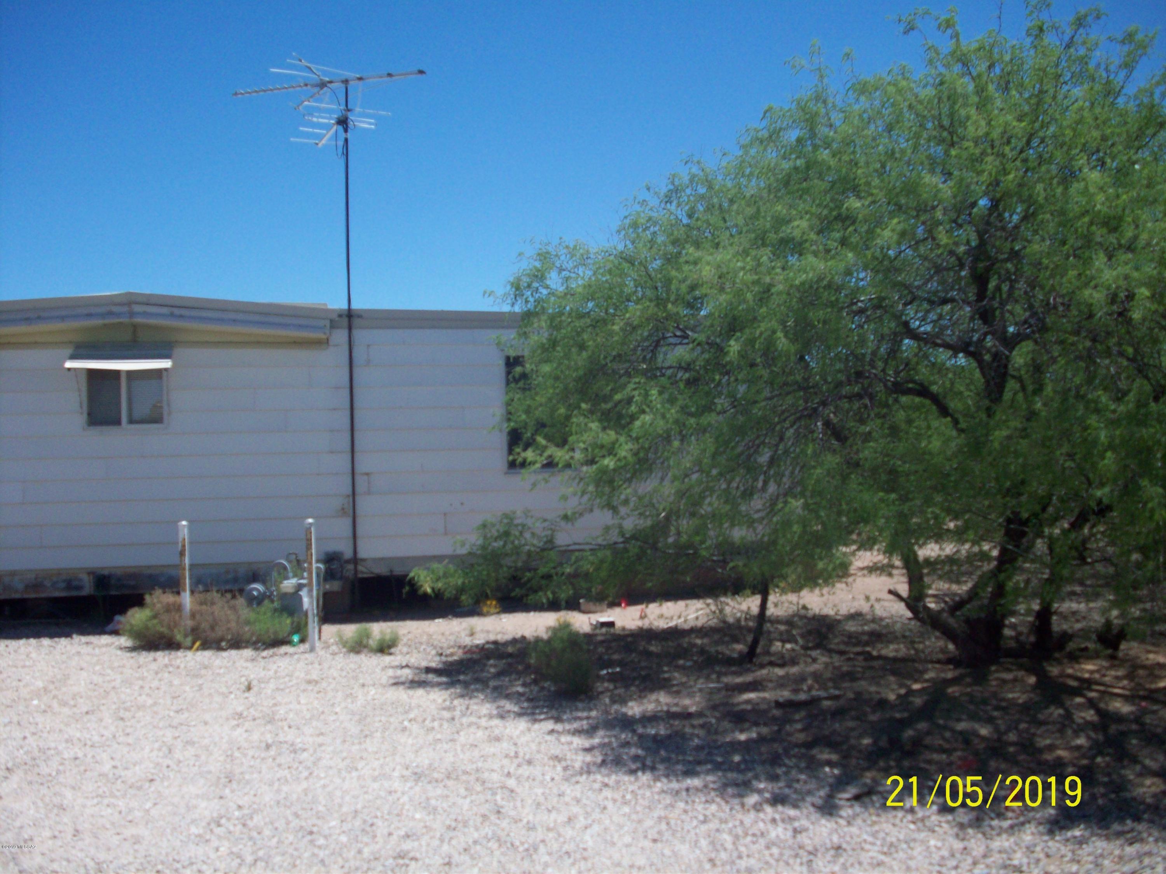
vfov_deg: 38.7
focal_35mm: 37
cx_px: 583
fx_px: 1246
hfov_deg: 50.1
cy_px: 437
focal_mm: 6.2
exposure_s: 1/455
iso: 80
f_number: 5.6
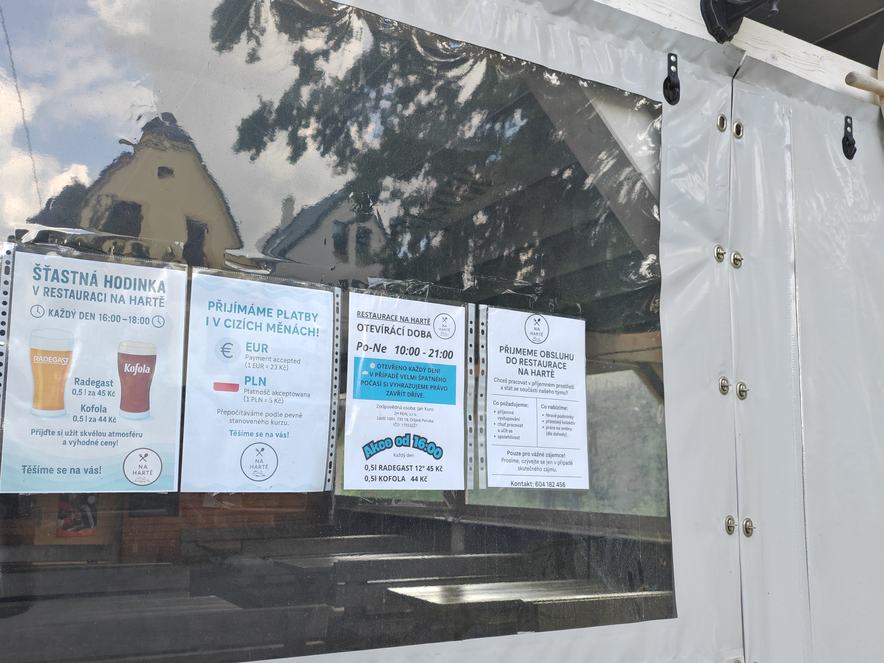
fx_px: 792
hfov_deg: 58.2
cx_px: 399
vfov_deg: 45.4
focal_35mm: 31
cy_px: 370
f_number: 1.6
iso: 50
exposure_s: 1/210
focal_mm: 5.4
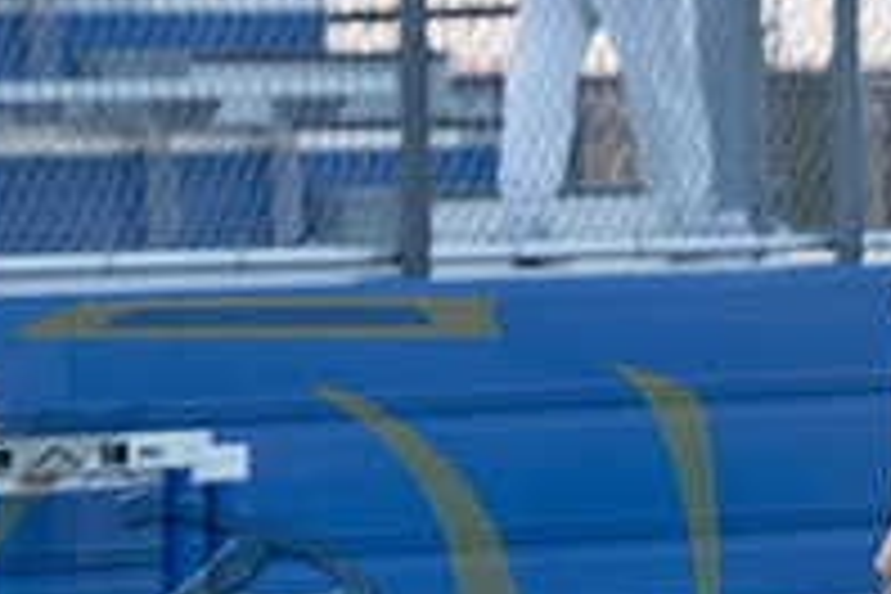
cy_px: 355
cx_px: -230
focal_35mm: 690
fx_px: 17076
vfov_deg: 2.0
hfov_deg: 3.0
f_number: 3.2
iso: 1000
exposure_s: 1/1000
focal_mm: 102
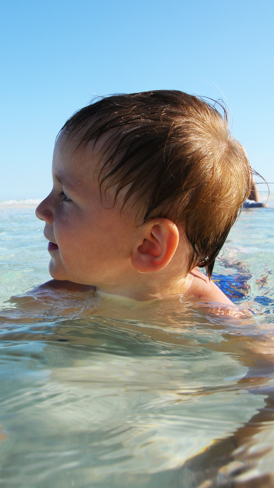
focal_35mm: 40
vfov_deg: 50.3
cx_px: 65
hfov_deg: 29.2
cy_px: 212
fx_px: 517
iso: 200
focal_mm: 18
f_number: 10
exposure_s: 1/400
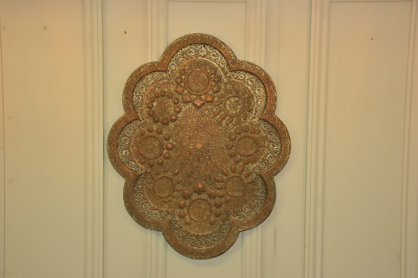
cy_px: 139
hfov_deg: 44.5
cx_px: 209
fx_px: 511
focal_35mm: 44
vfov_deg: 30.5
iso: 1250
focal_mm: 44
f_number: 9
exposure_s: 1/60
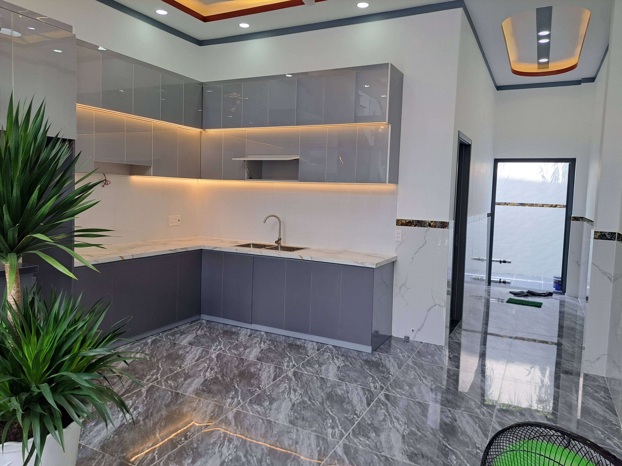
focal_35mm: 24
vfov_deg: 56.8
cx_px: 311
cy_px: 233
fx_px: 431
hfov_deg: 71.6
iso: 50
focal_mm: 5.23
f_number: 1.8
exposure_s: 1/100
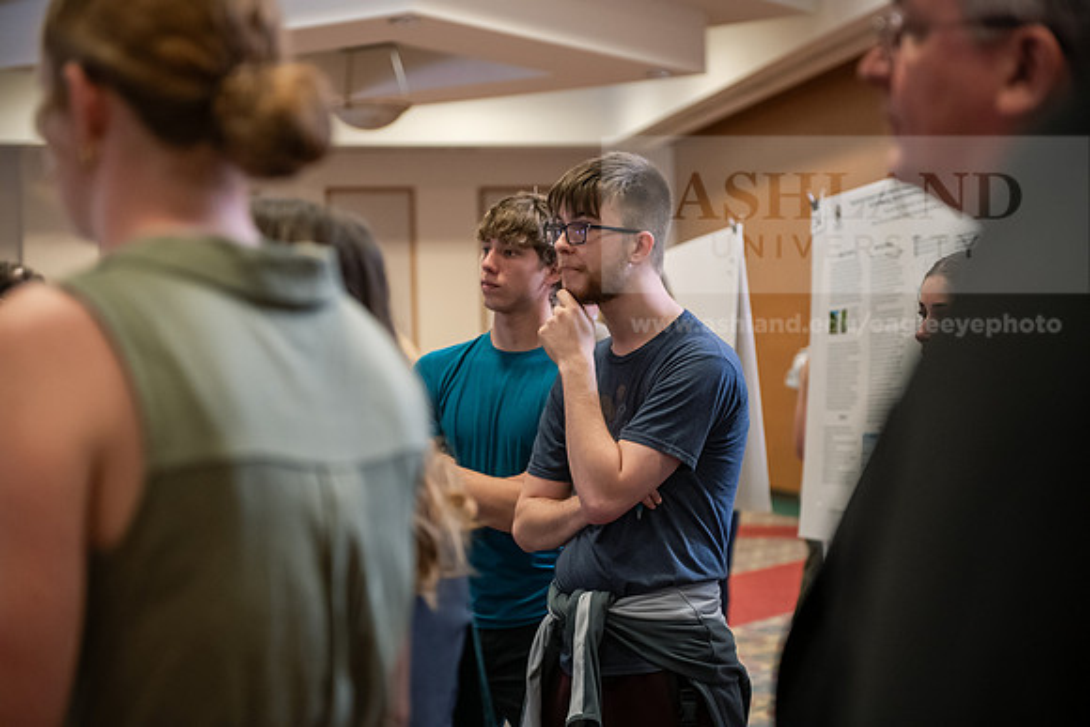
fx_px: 2120
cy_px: 364
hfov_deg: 28.8
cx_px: 545
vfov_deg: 19.5
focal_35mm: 70
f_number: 3.2
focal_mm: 70
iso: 2500
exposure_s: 1/160
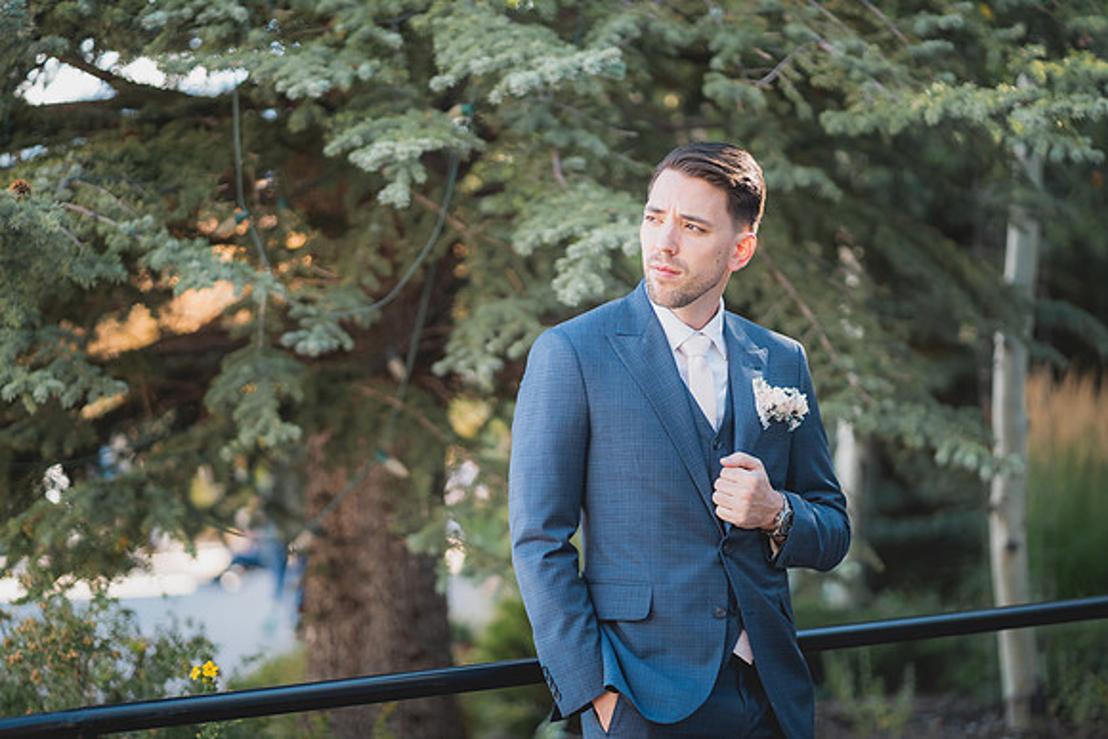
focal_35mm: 88
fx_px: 2721
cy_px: 370
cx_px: 554
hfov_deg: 23.0
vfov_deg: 15.5
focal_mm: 85
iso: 1000
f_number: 1.8
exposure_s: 1/2000
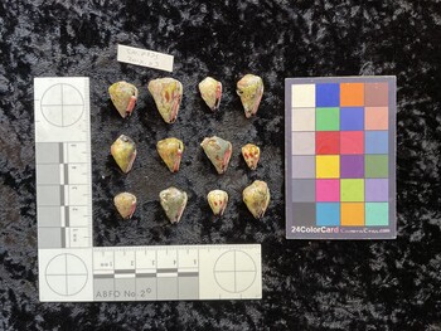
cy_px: 166
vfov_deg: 48.3
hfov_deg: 61.6
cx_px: 220
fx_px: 370
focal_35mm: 29
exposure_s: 1/50
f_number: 1.8
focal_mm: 3
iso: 64
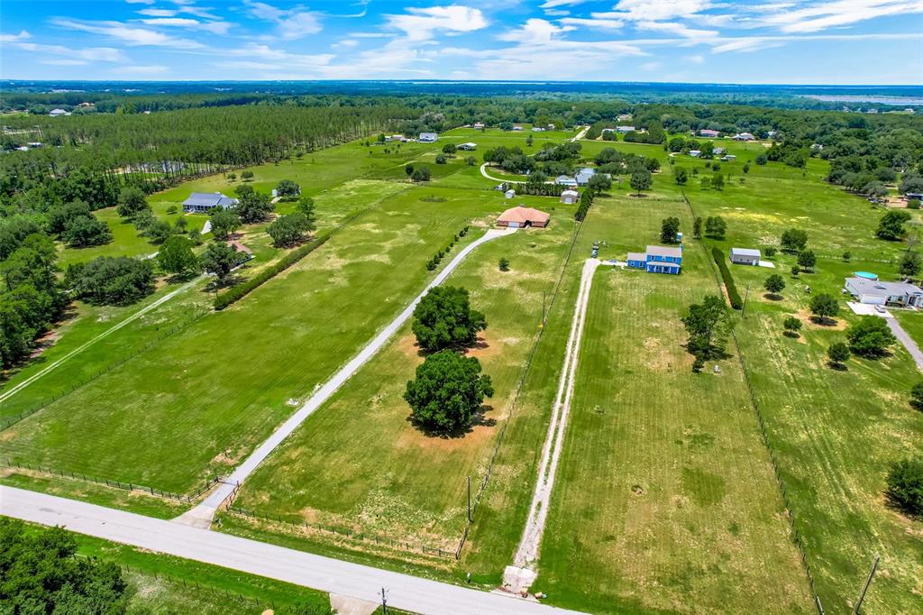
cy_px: 308
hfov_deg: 78.6
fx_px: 564
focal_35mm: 22
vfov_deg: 57.2
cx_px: 462
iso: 100
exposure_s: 1/250
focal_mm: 8.38
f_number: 2.8
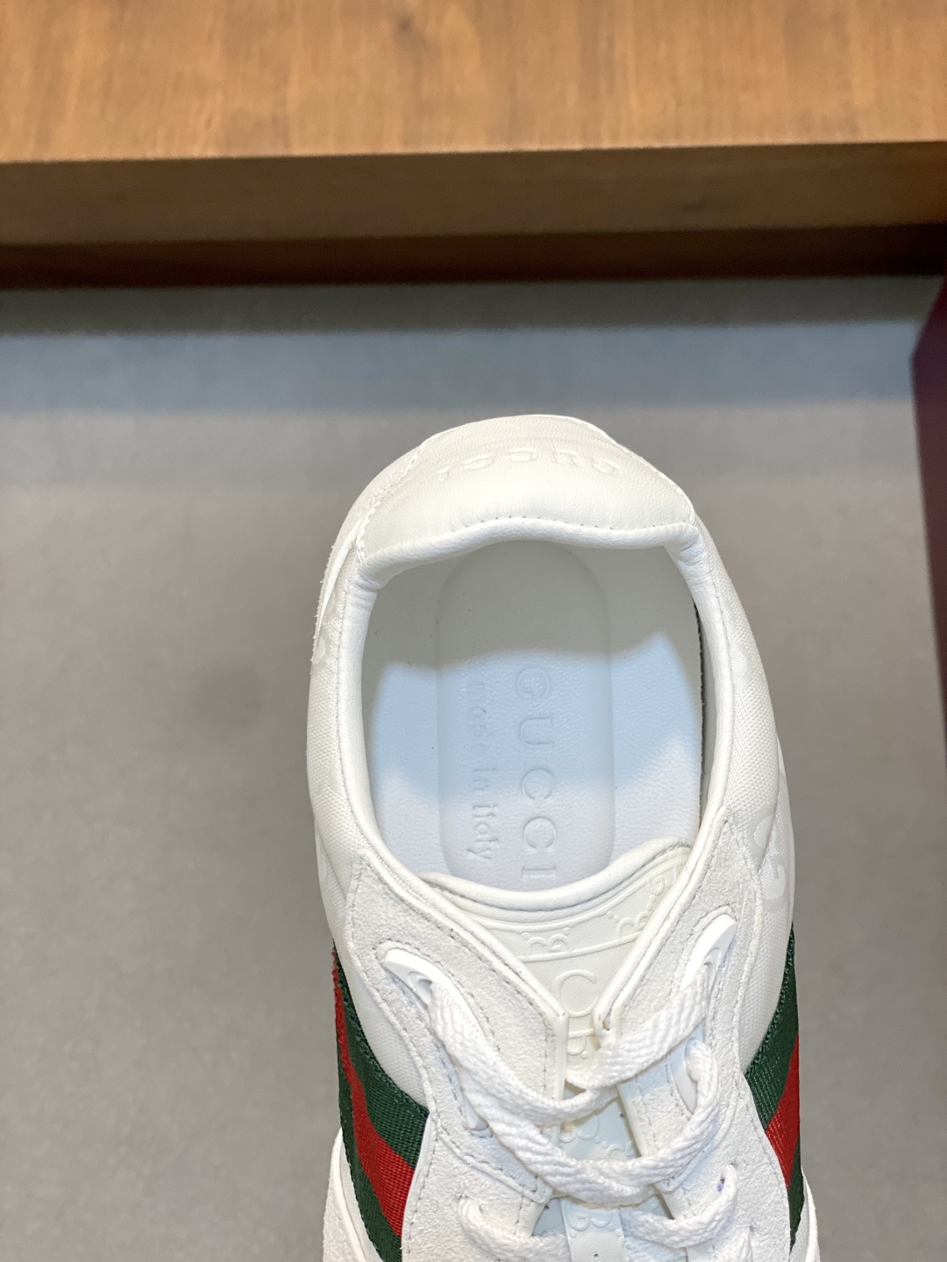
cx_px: 474
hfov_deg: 28.0
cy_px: 631
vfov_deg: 36.8
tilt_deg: -71.4
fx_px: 1897
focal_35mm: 52
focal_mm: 6
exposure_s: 1/100
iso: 80
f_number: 2
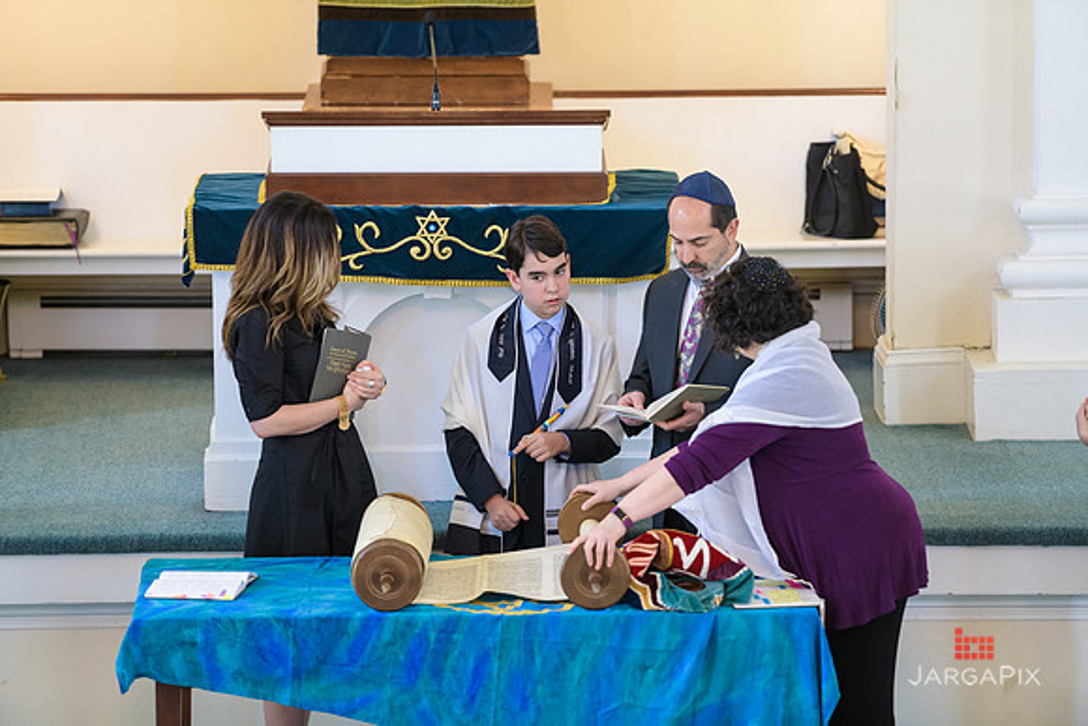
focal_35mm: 200
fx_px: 6046
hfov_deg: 10.3
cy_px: 363
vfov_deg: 6.9
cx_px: 544
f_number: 3.2
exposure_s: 1/125
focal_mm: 200
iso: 1250
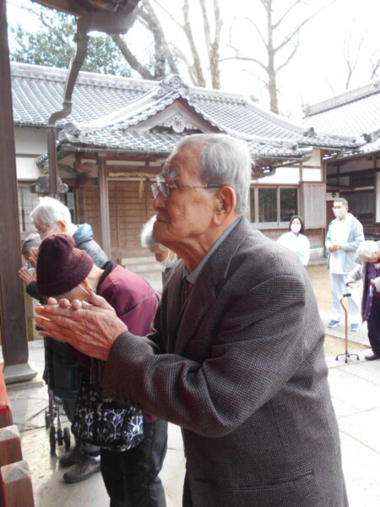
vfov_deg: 60.0
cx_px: 190
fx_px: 439
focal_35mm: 30
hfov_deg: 46.8
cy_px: 254
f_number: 3.4
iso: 80
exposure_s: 1/40
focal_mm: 5.1
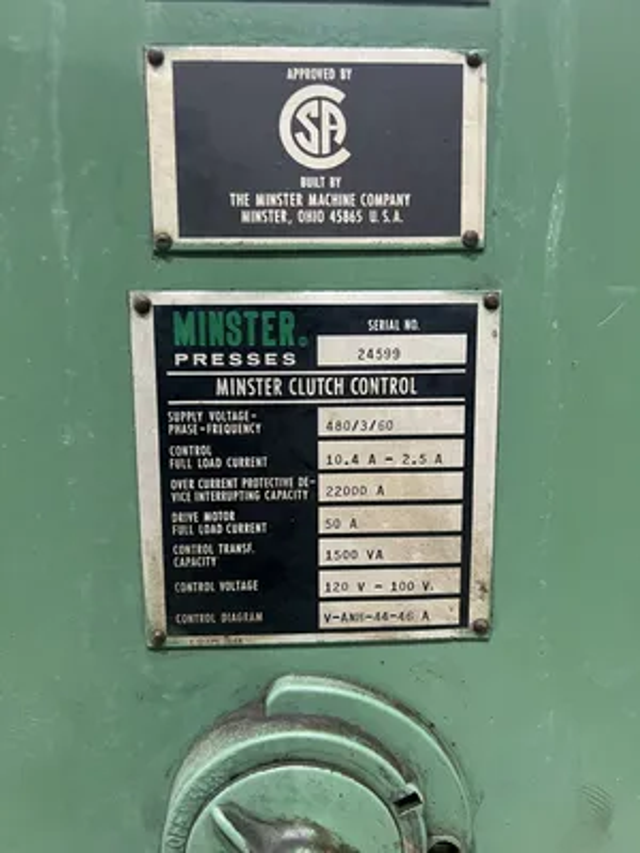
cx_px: 320
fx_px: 641
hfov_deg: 53.1
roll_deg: -0.4
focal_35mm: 26
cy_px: 426
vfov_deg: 67.3
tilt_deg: -9.5
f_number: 1.5
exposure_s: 1/60
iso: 160
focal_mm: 5.7
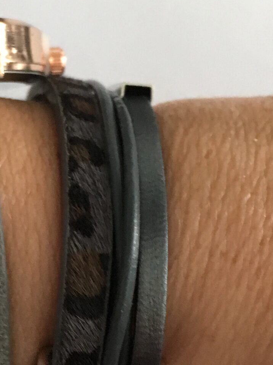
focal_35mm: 78
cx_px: 0
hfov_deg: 18.4
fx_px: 820
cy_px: 207
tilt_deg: -65.0
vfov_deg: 25.0
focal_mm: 4.15
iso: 200
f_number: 2.2
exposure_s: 1/20
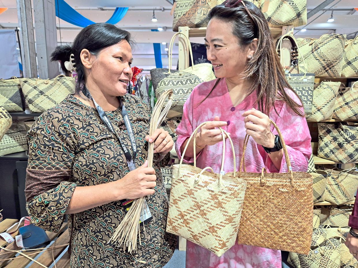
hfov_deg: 73.9
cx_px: 179
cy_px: 134
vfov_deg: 58.9
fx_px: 238
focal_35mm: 23
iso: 100
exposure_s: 1/100
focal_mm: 5.4
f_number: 1.8
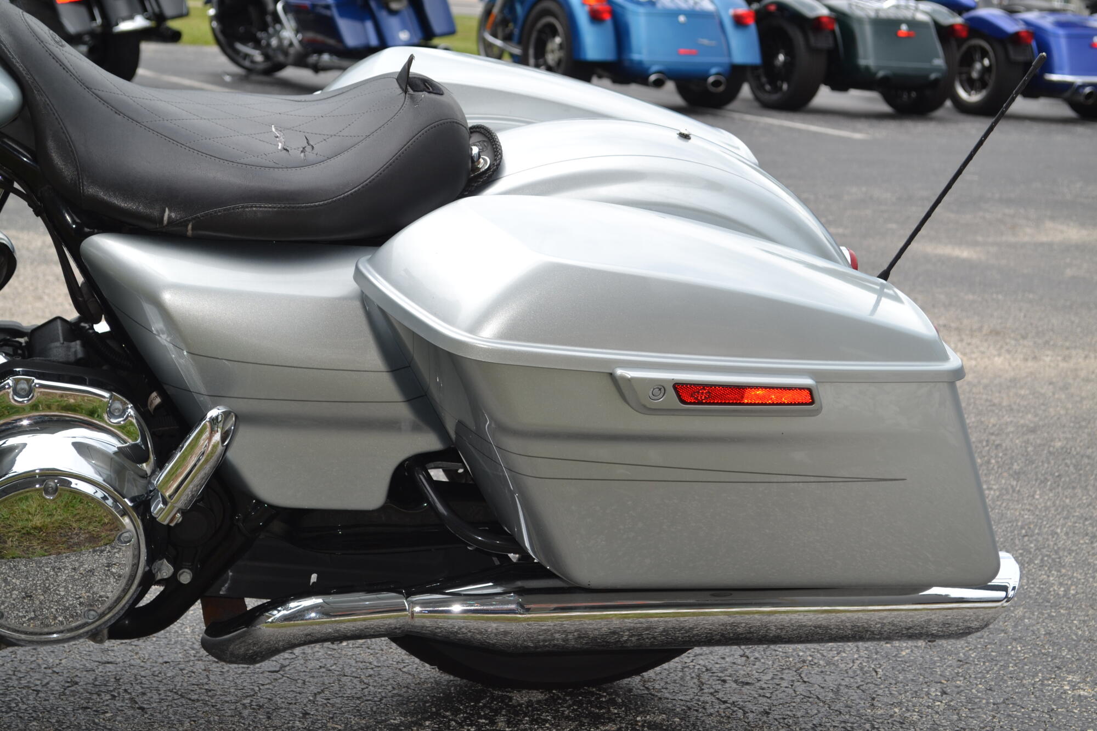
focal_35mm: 69
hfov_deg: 29.2
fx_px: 2102
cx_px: 548
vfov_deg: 19.7
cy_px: 366
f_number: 7.1
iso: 100
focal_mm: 46
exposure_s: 1/200
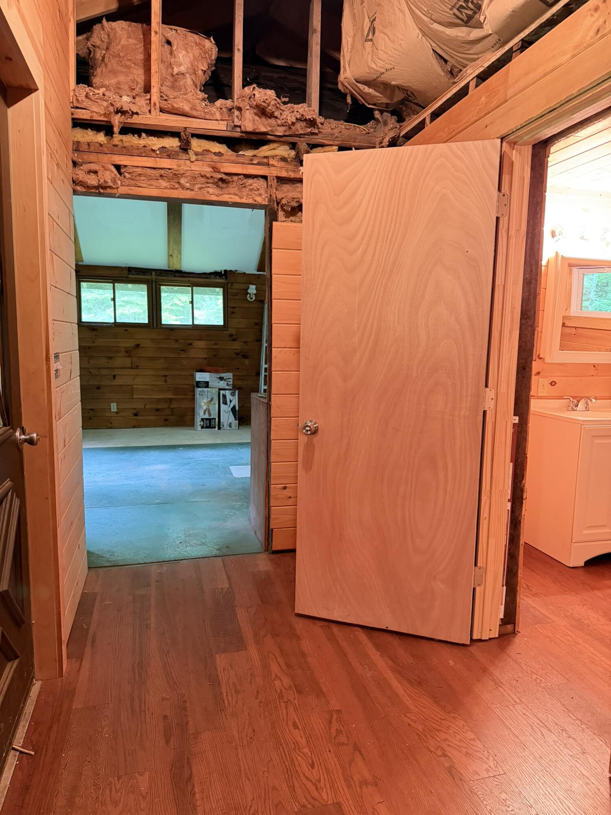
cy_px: 408
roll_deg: -1.0
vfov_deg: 71.6
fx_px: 565
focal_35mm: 24
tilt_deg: -7.1
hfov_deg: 56.8
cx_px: 306
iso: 1000
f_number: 1.78
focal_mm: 6.76
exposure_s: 1/30
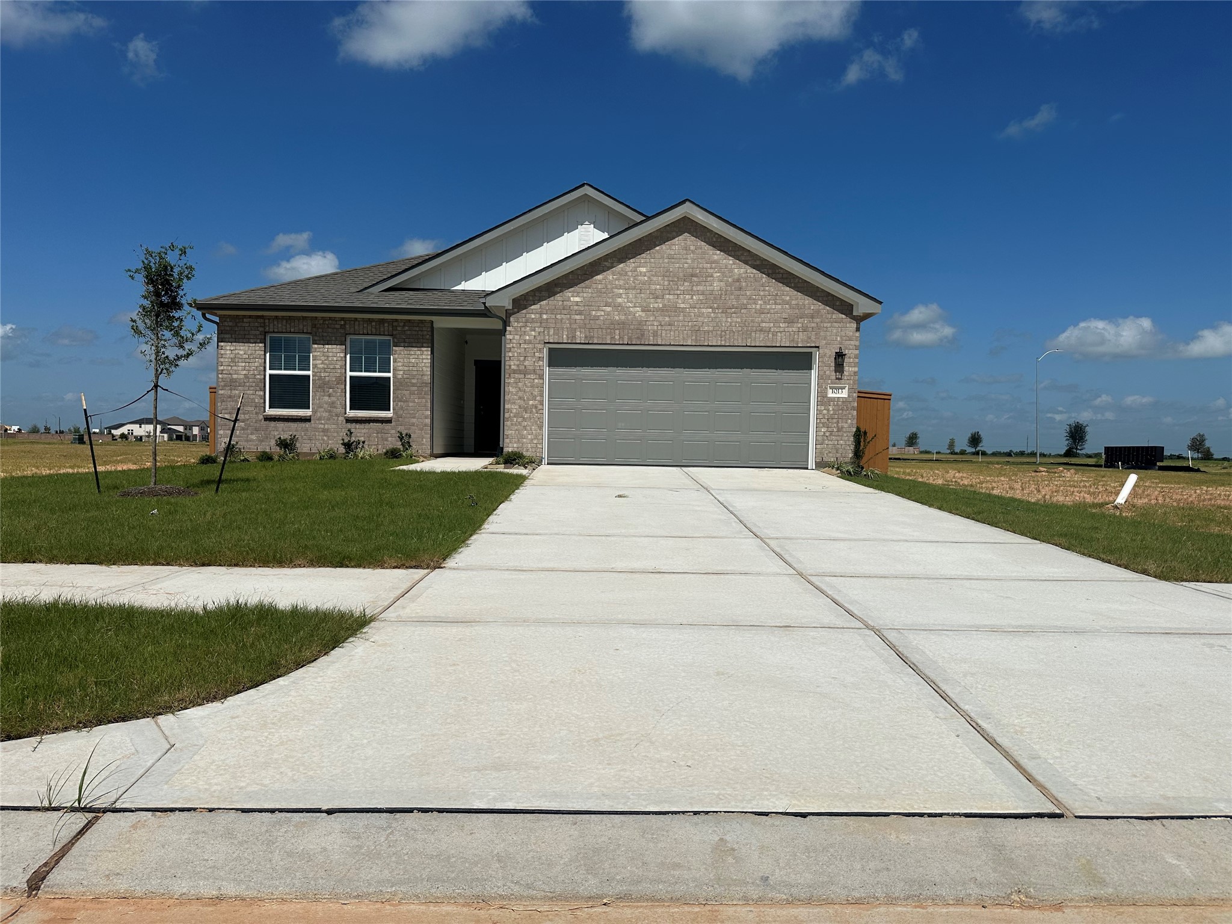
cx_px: 616
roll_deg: -1.6
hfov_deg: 71.6
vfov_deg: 56.8
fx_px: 854
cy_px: 462
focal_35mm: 24
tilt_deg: -0.9
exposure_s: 1/15625
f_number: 1.78
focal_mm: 6.86
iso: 80
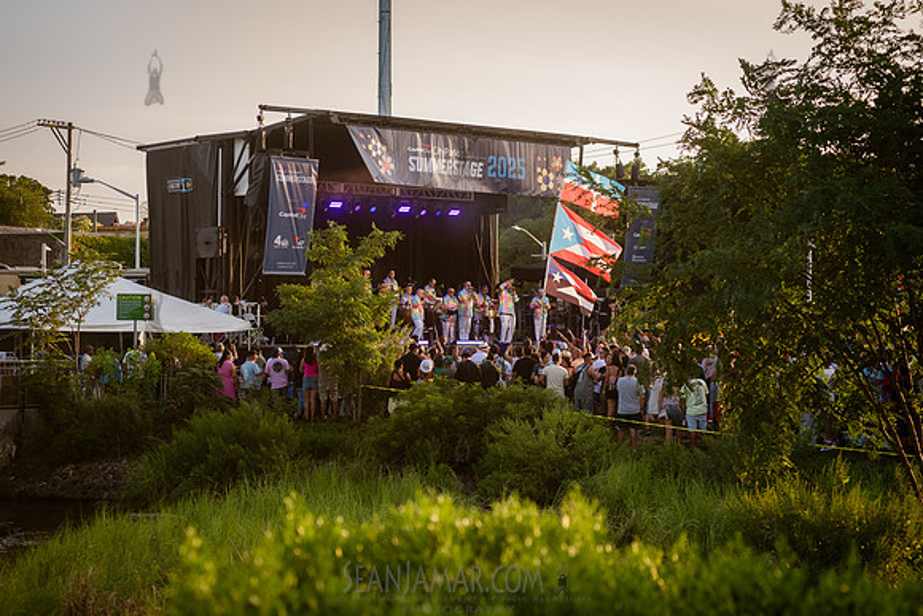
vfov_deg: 17.1
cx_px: 462
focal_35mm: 80
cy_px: 308
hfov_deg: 25.4
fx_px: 2051
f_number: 4.5
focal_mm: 80
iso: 1000
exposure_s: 1/800
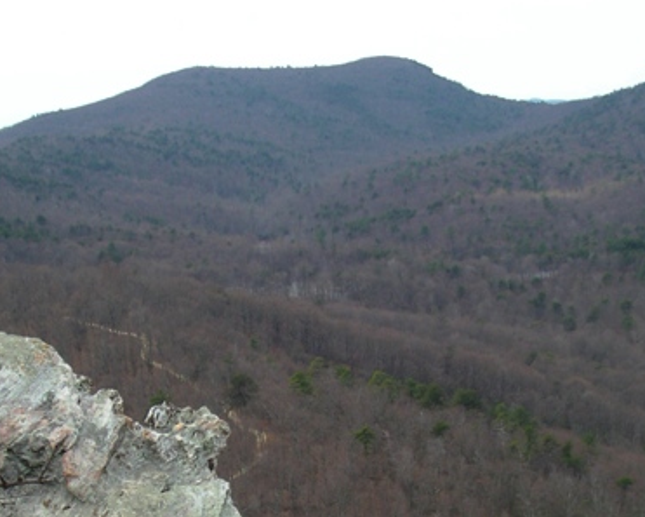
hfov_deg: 45.8
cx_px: 316
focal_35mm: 40
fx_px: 764
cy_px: 259
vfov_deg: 37.4
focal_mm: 6.3
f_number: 3.3
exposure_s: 1/125
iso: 64
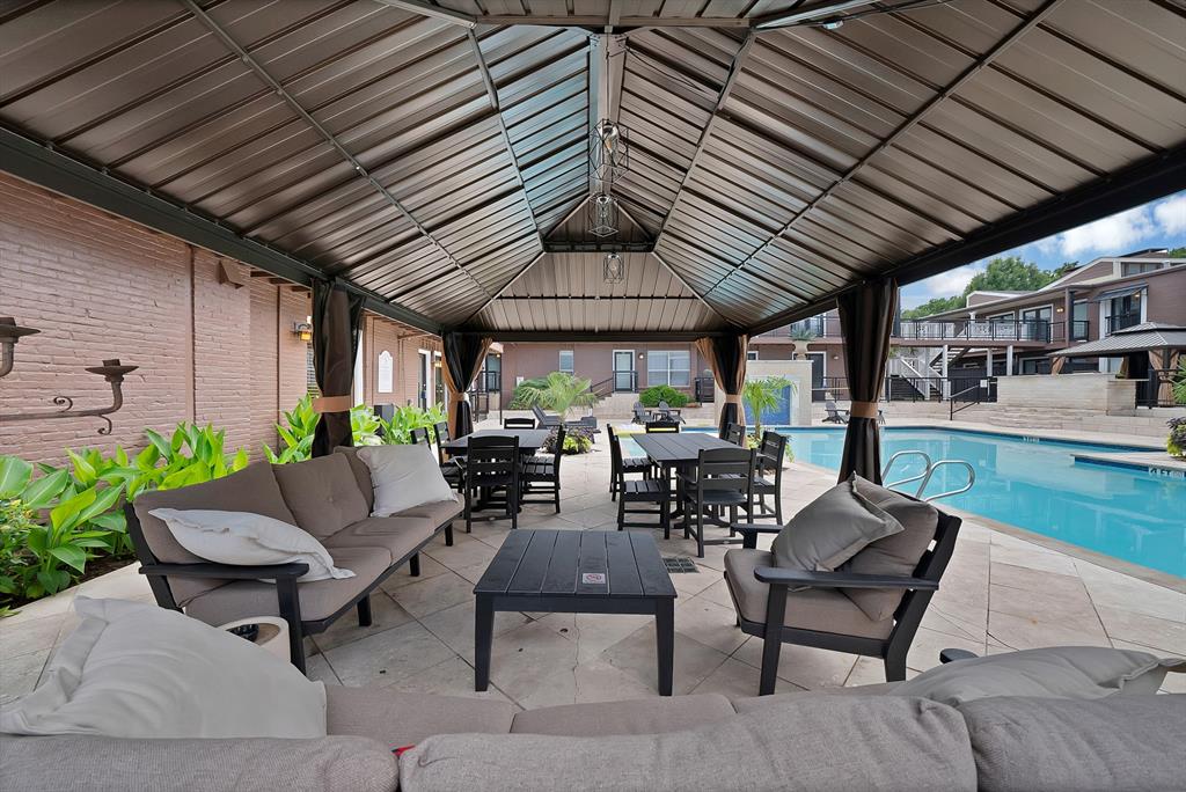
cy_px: 396
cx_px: 593
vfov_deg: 90.1
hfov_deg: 112.6
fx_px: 396
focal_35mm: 12
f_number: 9
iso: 640
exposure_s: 1/30
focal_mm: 12
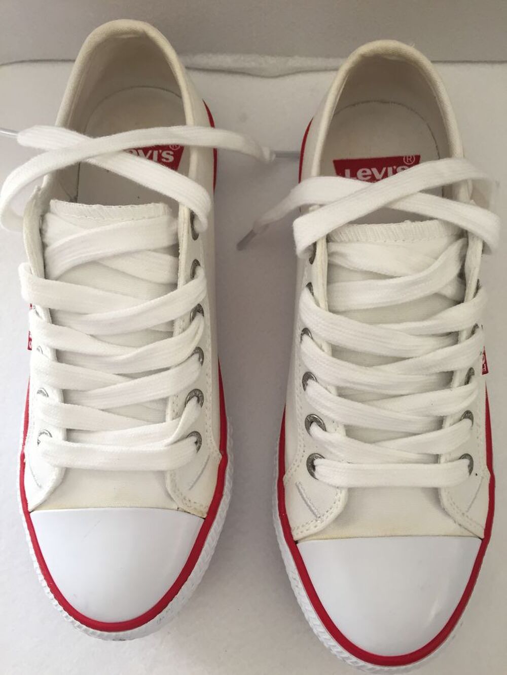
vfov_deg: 61.7
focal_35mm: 29
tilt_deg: -81.4
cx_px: 254
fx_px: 566
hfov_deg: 48.2
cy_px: 338
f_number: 2.2
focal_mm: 4.15
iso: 40
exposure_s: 1/33
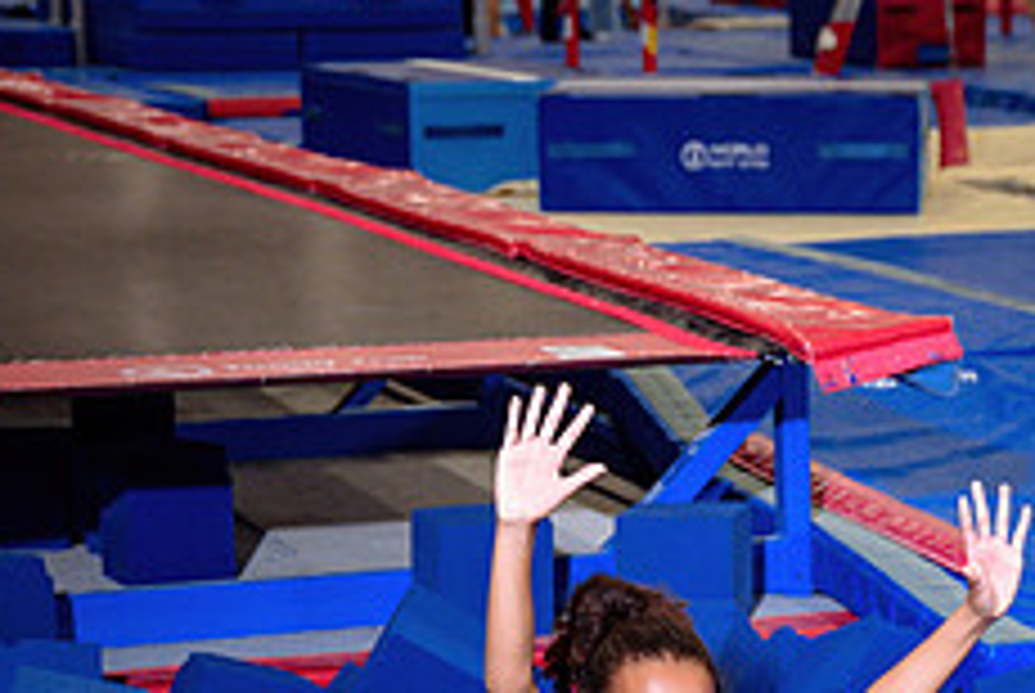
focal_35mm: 121
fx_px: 3483
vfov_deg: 11.2
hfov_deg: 16.6
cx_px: 954
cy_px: 709
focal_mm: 48
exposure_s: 1/400
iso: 1600
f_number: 3.5
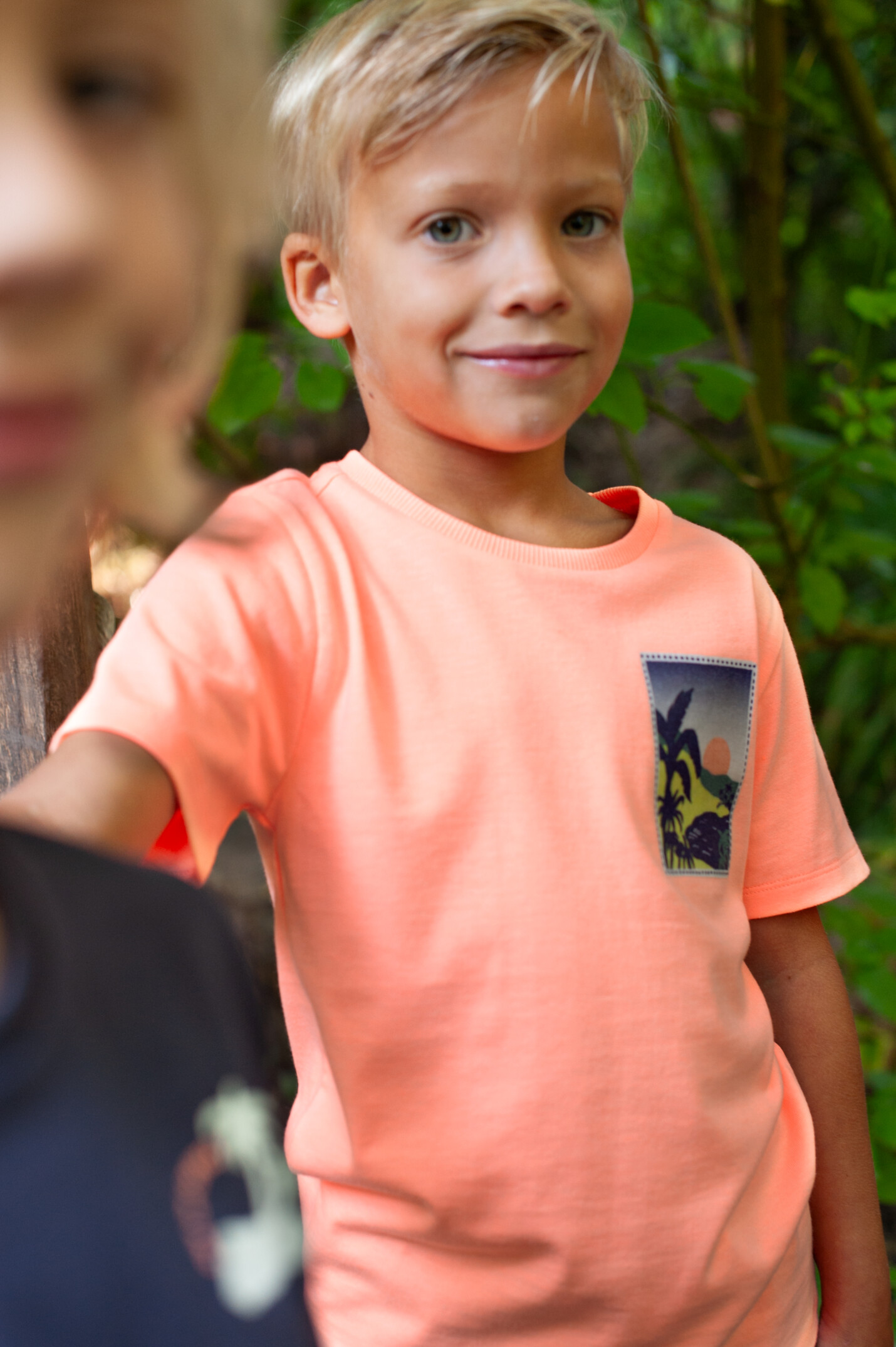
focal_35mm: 50
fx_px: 1869
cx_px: 448
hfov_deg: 27.0
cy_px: 674
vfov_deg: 39.6
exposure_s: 1/100
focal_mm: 50
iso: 800
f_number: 4
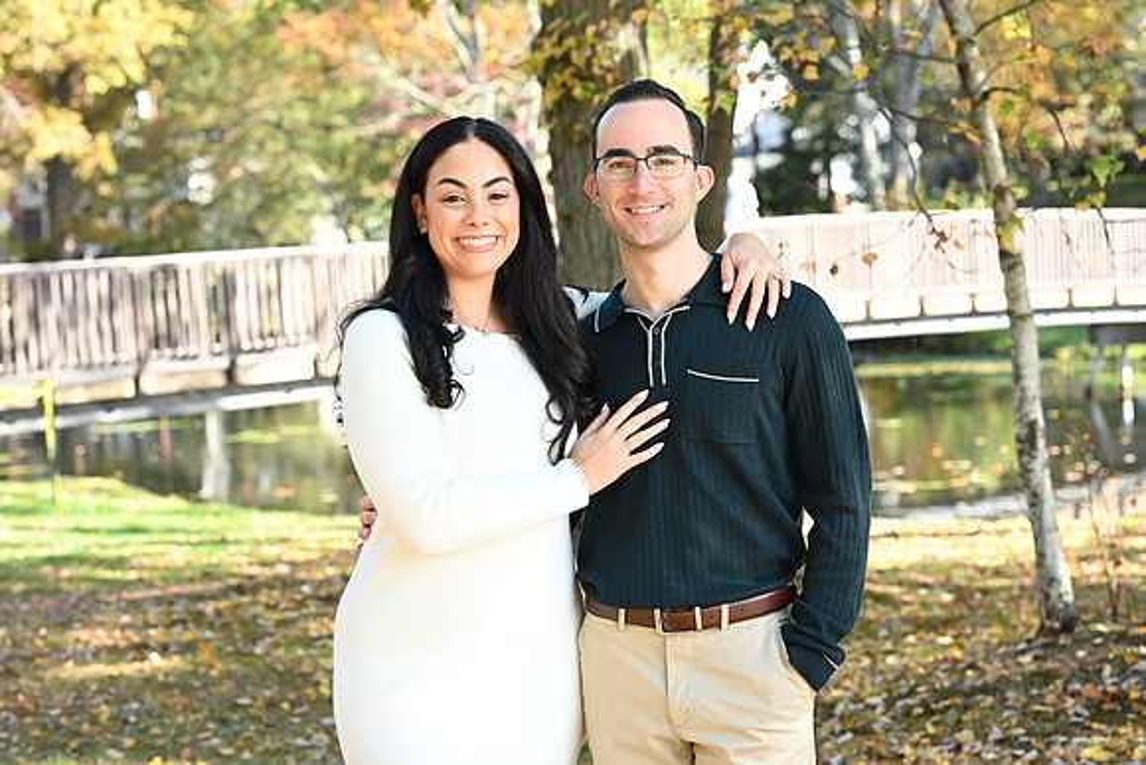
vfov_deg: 16.1
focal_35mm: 85
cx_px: 573
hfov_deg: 23.9
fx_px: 2706
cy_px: 382
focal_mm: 85
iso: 320
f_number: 5.6
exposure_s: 1/160
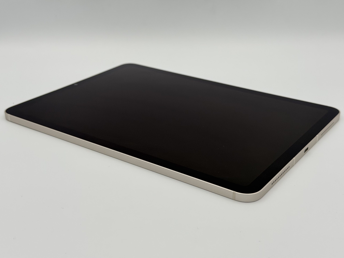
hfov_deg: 39.7
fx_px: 477
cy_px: 129
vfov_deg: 30.3
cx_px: 172
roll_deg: +0.5
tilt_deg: -24.5
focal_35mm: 48
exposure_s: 1/726
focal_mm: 6.76
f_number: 1.78
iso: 64
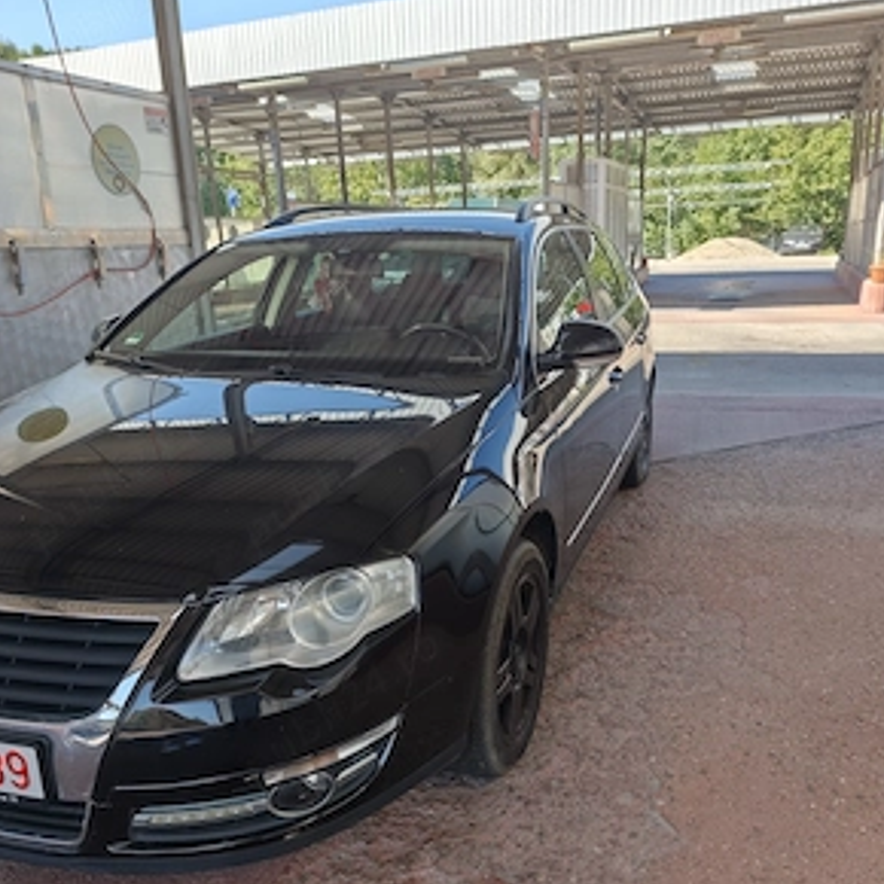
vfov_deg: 56.9
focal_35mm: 28
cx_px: 448
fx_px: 809
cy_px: 524
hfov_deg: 57.3
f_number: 1.65
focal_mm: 6.19
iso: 125
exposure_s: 1/100
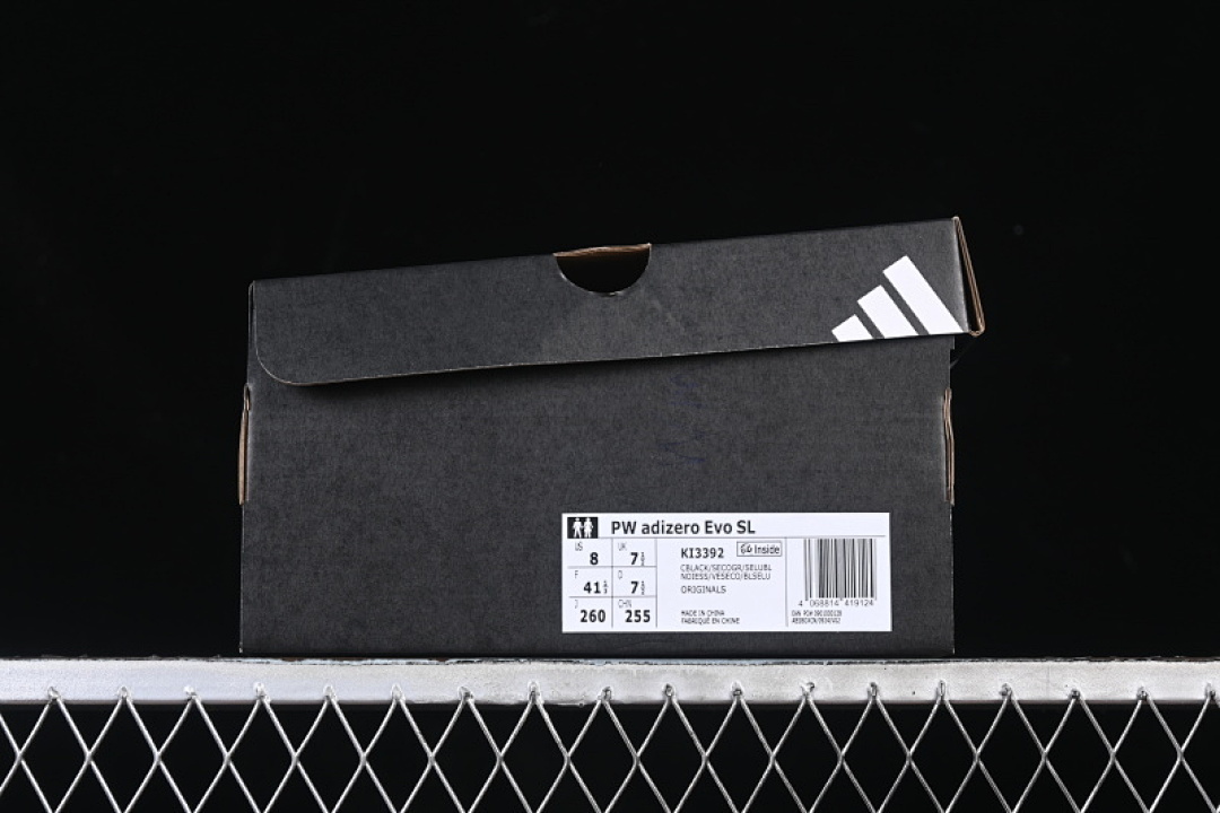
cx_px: 610
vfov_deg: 18.2
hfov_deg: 27.0
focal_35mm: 75
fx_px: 2541
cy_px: 406
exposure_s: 1/50
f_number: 6.3
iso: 160
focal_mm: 50
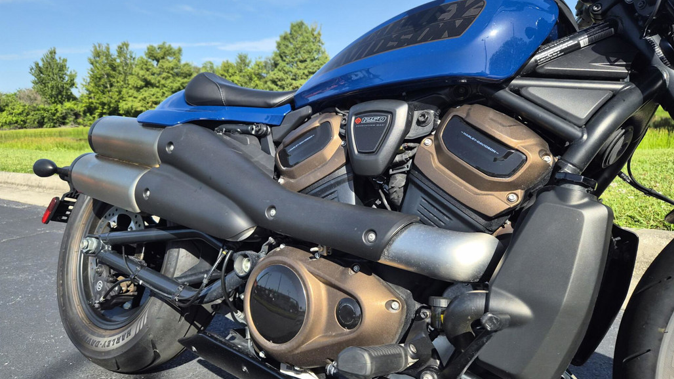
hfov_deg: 71.9
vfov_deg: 44.3
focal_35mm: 26
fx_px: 465
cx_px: 334
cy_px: 177
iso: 80
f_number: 1.8
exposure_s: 1/2800
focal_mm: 5.4
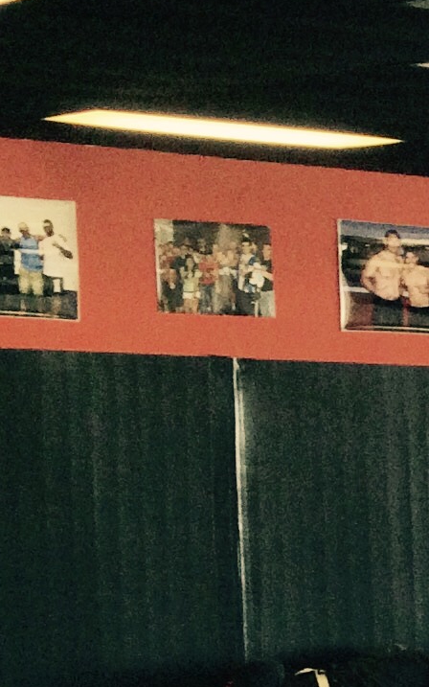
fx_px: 2619
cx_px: 1379
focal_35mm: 140
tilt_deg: -10.1
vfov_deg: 14.5
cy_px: 822
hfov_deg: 7.8
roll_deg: -0.7
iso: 32
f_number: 2.2
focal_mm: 4.15
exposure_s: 1/87
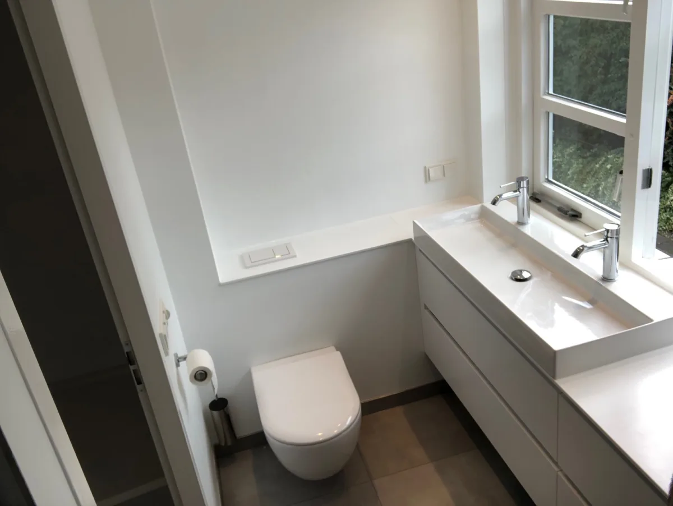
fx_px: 623
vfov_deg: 44.2
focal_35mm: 32
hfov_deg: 56.8
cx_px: 336
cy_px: 253
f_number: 2.2
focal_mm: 2.87
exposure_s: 1/100
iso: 20
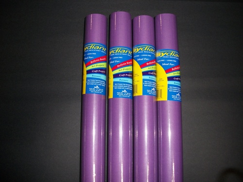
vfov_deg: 40.7
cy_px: 91
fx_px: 246
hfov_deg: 52.6
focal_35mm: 35
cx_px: 122
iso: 200
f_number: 3.1
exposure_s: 1/125
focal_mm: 6.3
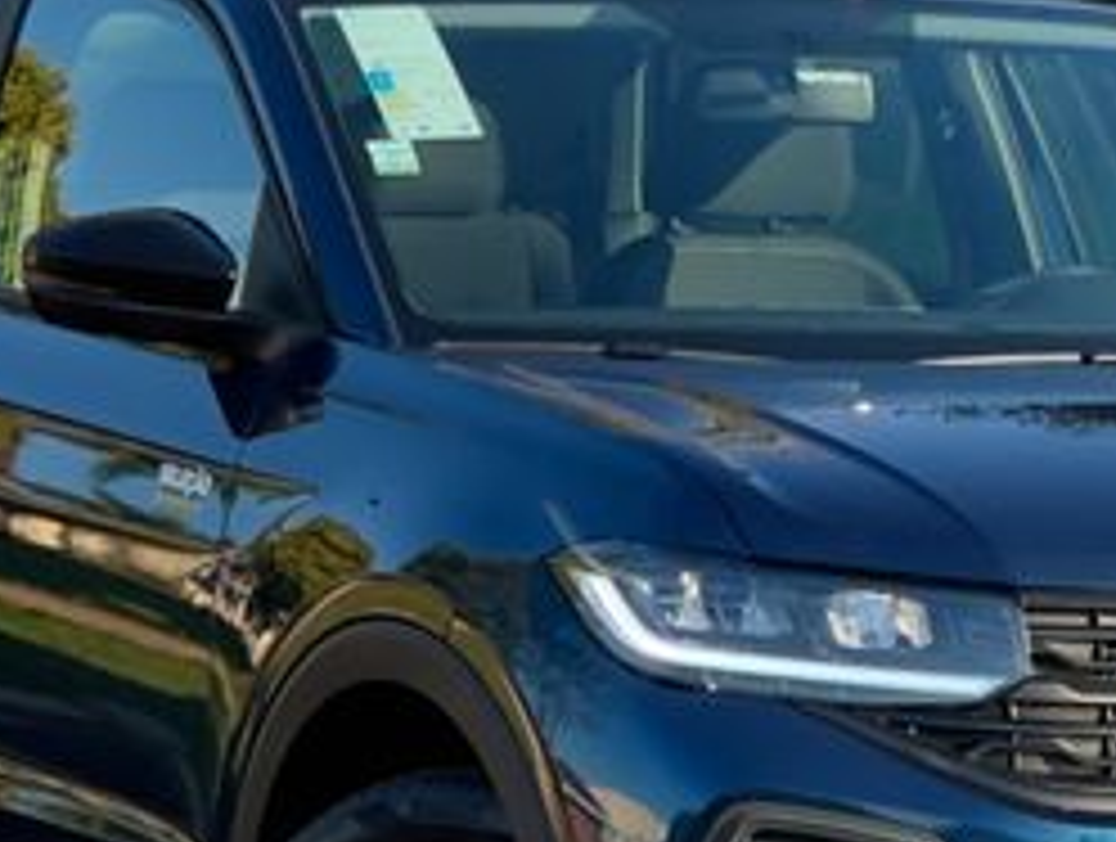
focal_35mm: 251
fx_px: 8108
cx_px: 706
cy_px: 212
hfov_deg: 7.9
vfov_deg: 5.9
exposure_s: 1/187
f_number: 2.8
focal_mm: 9
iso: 25
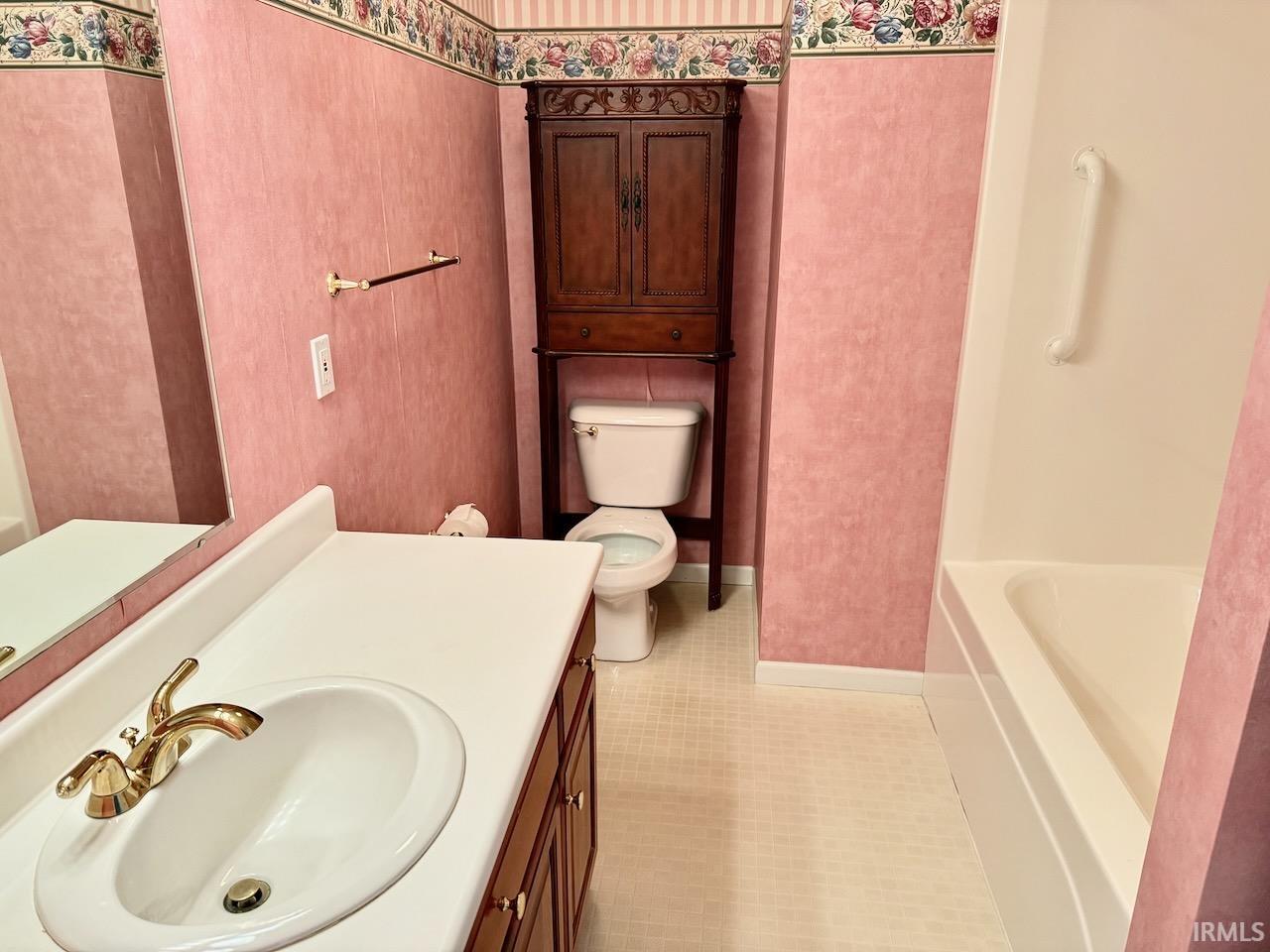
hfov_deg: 71.6
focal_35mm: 24
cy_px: 476
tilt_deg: -18.9
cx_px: 635
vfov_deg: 56.8
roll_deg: -0.8
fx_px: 881
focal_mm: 6.76
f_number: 1.78
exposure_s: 1/60
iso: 250
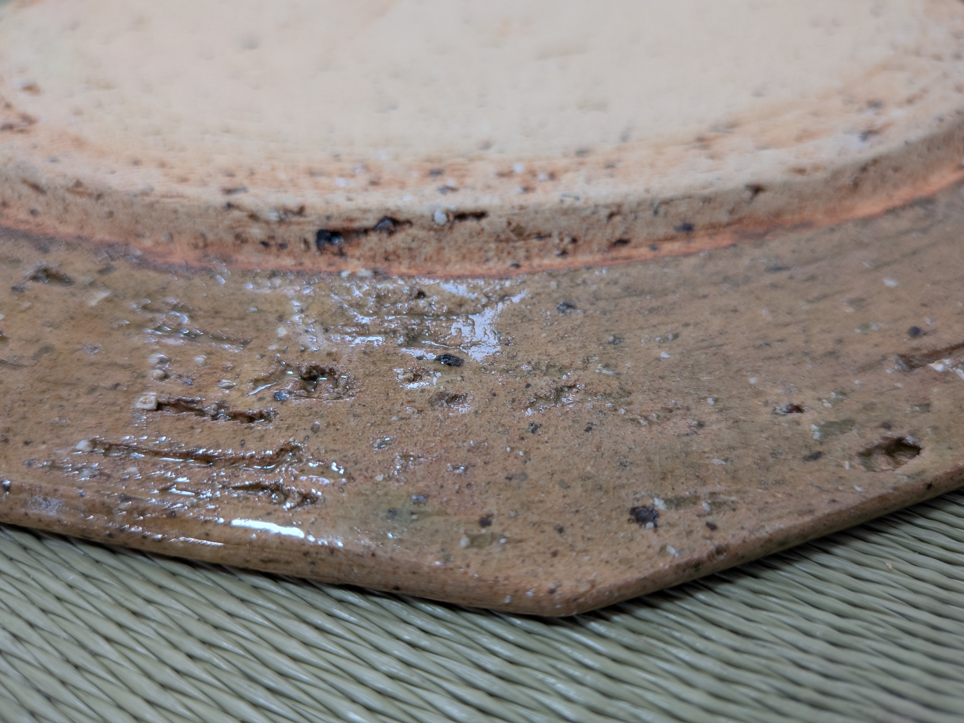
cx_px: 482
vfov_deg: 56.8
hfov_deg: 71.6
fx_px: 668
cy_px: 362
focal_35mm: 24
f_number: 1.7
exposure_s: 1/137
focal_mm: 4.53
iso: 29
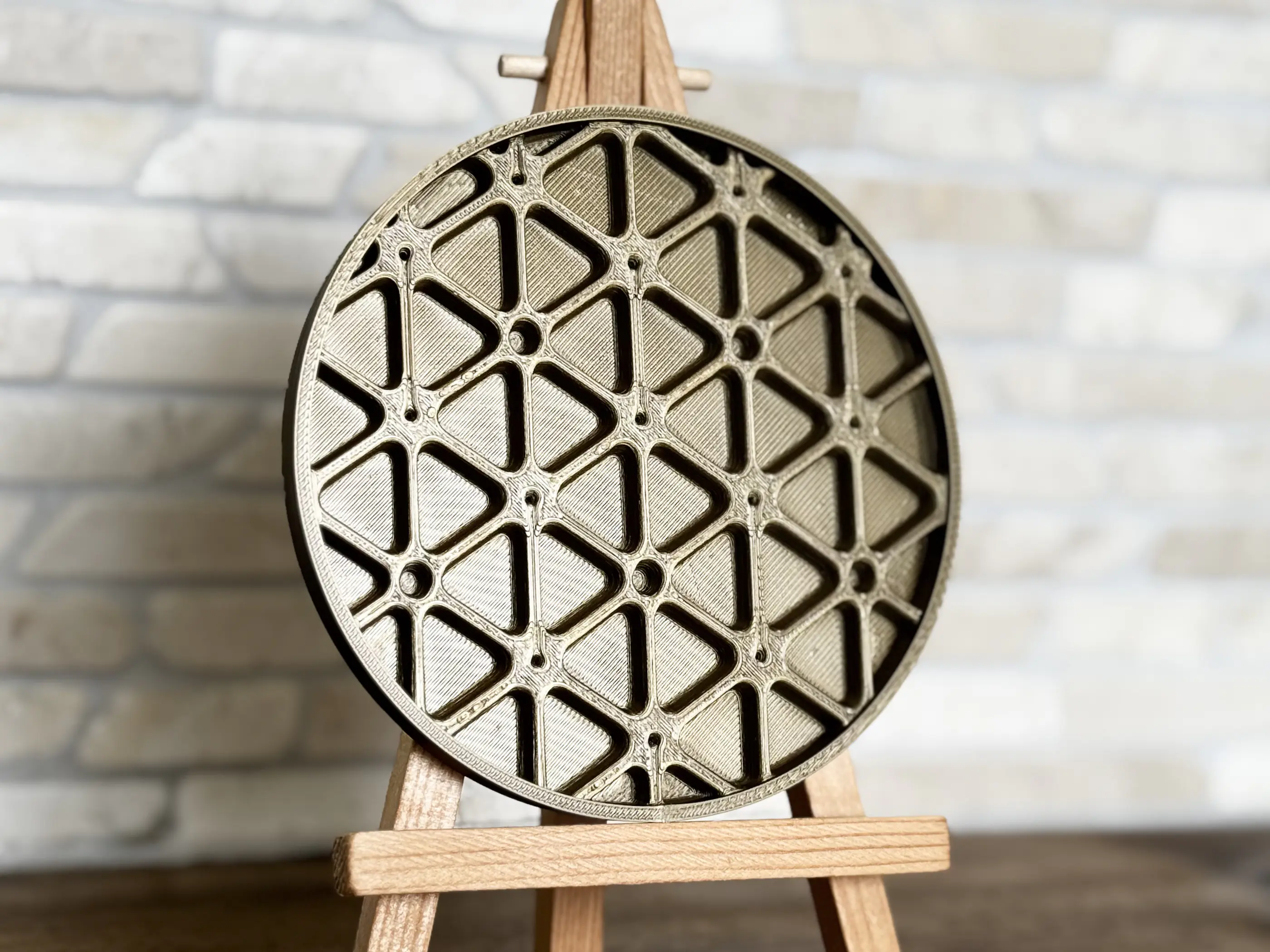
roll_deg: -0.3
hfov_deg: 39.7
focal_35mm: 48
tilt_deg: -5.0
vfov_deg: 30.3
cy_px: 476
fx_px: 1761
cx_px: 635
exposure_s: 1/507
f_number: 1.78
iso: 64
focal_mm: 6.76
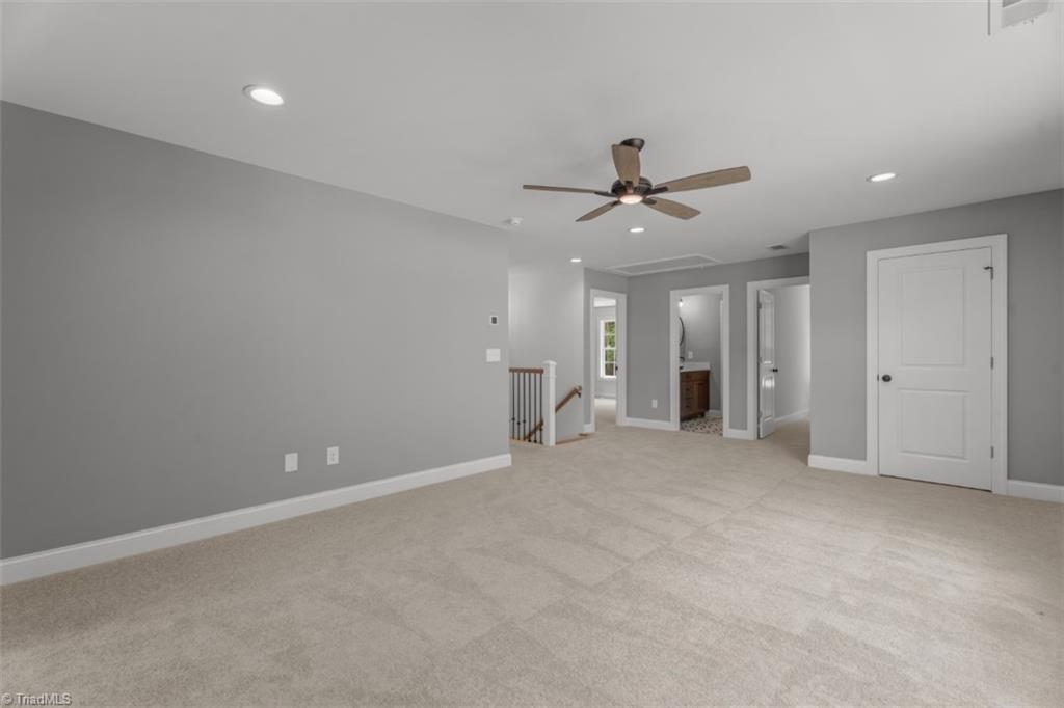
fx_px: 473
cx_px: 532
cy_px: 354
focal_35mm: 16
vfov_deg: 73.7
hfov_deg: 96.8
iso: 320
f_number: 8
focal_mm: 16
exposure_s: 1/2
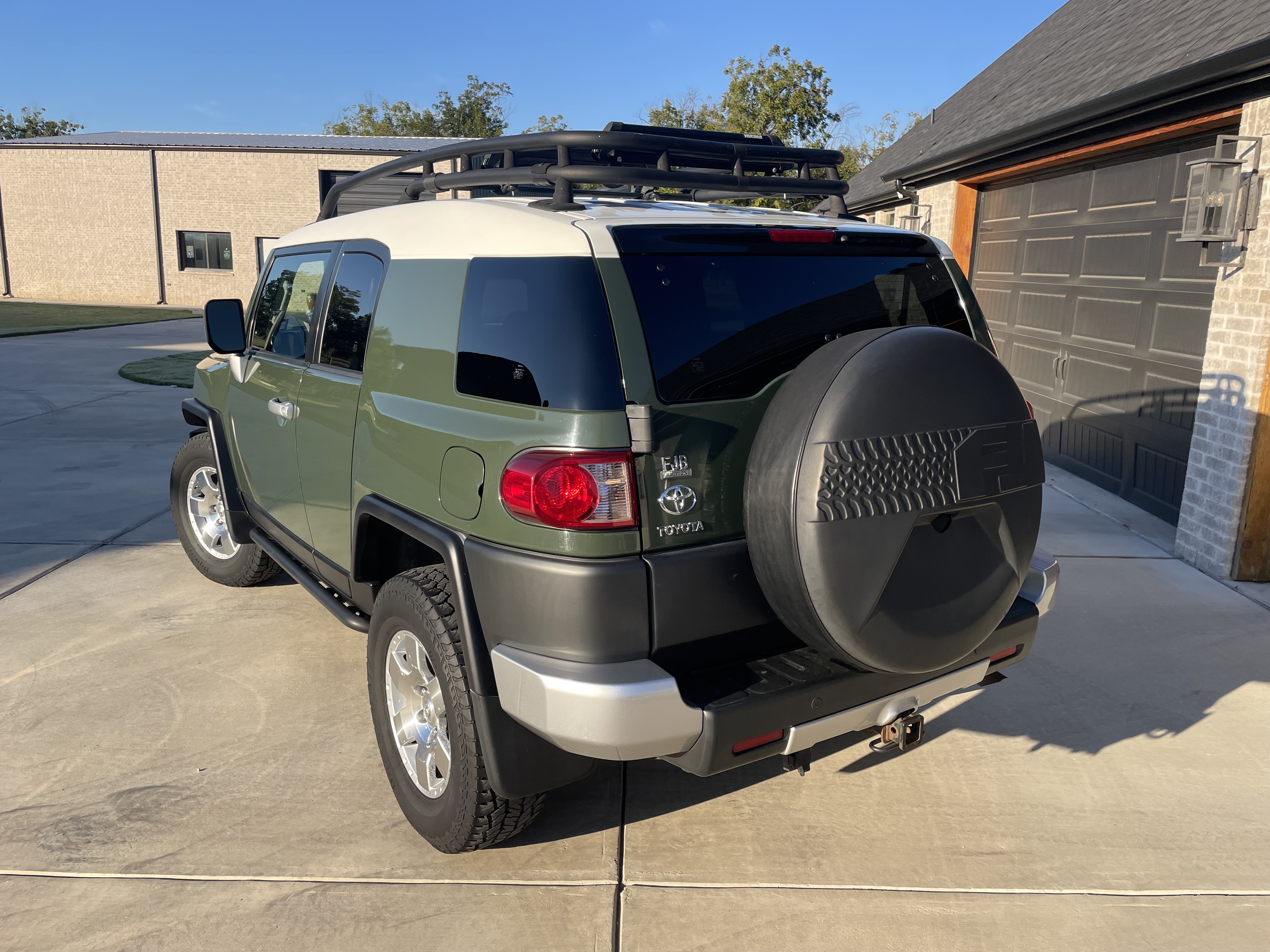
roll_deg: -2.2
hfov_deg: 67.3
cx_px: 635
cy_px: 476
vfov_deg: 53.1
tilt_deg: -14.6
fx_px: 954
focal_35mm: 26
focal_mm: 4.2
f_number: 1.6
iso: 32
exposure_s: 1/1575
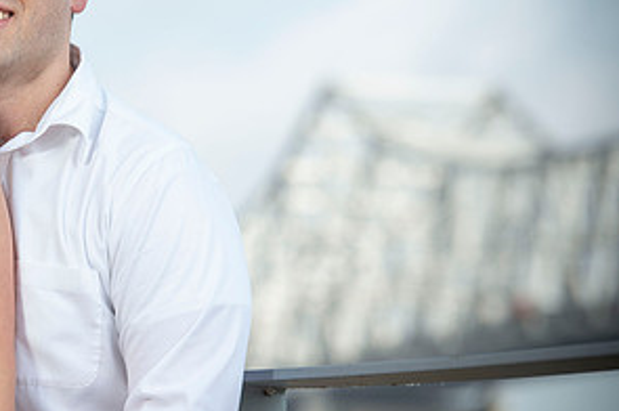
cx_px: 34
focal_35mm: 305
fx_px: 5238
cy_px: 187
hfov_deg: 6.7
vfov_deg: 4.5
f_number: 5.6
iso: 50
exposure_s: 1/200
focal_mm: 155
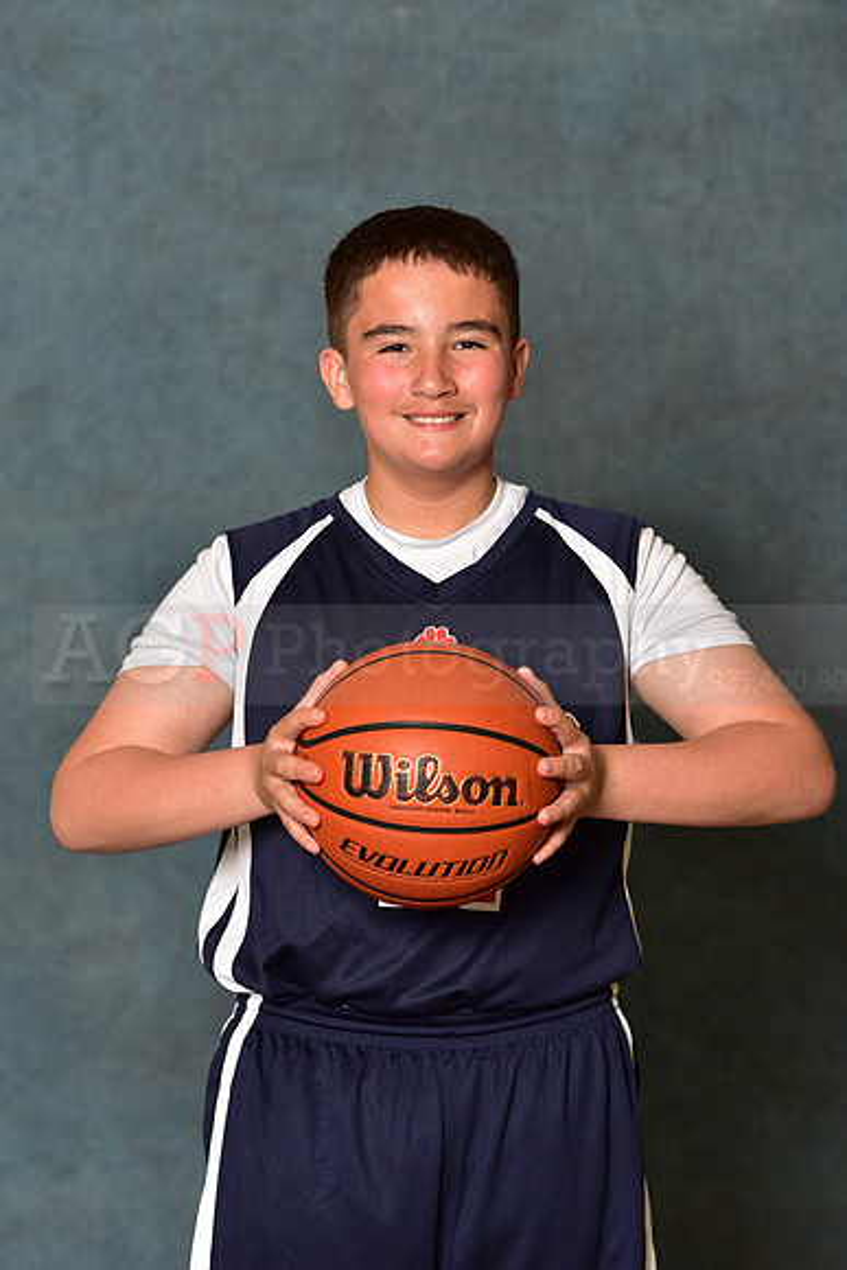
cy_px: 635
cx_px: 424
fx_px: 4585
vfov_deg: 15.8
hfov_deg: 10.6
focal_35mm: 130
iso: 320
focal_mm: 130
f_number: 4.5
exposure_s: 1/200
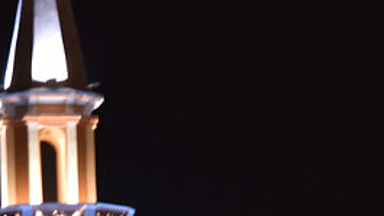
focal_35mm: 1328
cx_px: 203
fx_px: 13521
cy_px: 458
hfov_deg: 1.6
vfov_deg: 0.9
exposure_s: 1/2.5
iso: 250
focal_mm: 140
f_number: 4.8
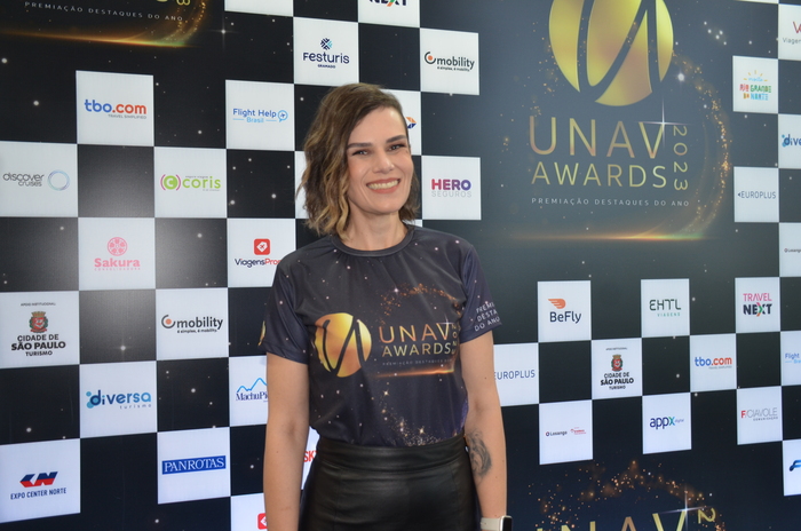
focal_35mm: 36
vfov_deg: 36.7
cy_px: 266
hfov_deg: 53.2
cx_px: 400
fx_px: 800
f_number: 3.8
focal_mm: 24
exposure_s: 1/60
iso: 400
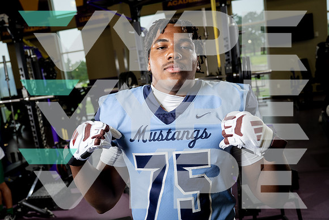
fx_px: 292
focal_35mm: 32
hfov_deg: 58.7
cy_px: 110
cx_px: 164
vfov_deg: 41.1
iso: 640
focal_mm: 32
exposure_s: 1/250
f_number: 4
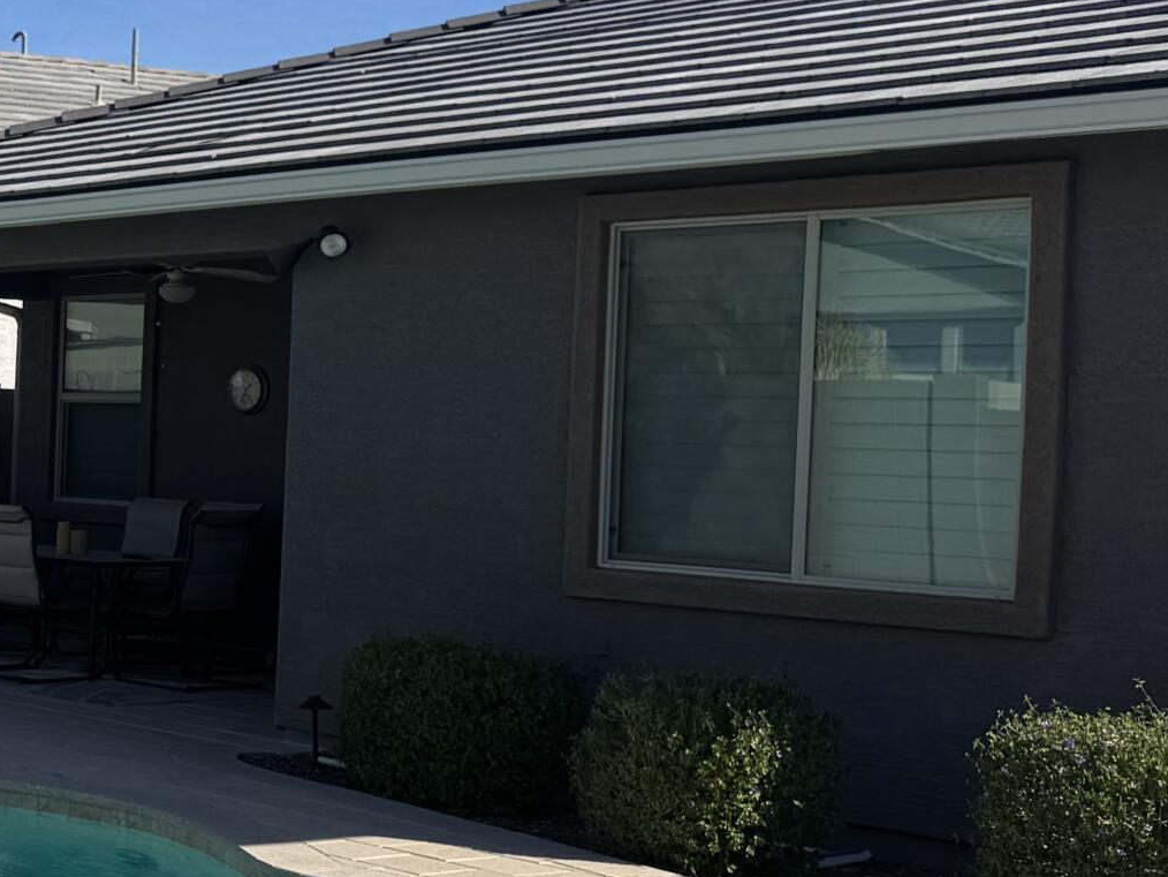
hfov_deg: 22.9
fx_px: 2396
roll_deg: -1.4
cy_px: 500
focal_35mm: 71
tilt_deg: -0.5
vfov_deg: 20.7
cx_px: -516
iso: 80
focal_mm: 6.76
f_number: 1.78
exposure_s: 1/5348
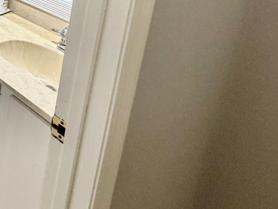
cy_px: -54
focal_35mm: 43
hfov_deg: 31.3
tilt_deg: -10.4
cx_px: -102
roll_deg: -3.4
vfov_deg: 28.3
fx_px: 345
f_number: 2.2
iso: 200
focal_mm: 2.22
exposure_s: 1/60
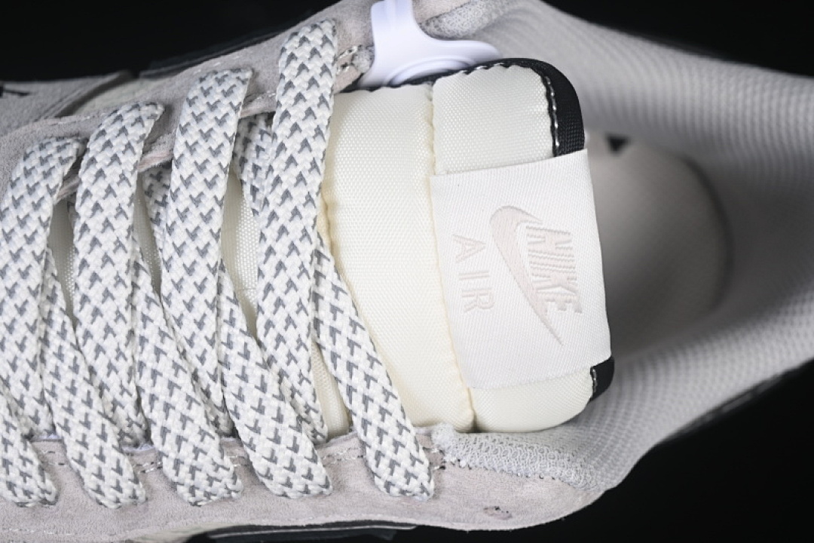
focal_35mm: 75
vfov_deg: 18.2
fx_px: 1696
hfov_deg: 27.0
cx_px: 407
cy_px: 272
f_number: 7.1
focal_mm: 50
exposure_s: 1/80
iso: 160
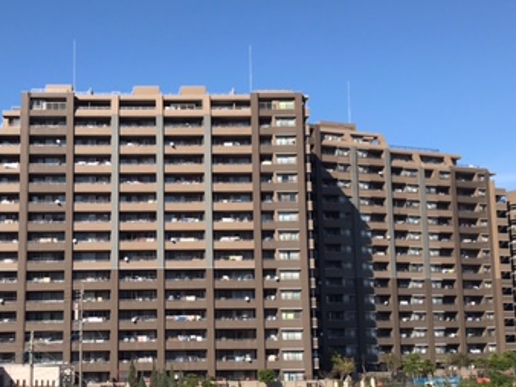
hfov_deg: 35.9
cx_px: 182
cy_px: 215
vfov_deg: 27.5
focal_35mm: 53
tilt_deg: +10.9
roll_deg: +0.5
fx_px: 791
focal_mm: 3.99
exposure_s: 1/2336
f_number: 1.8
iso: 20
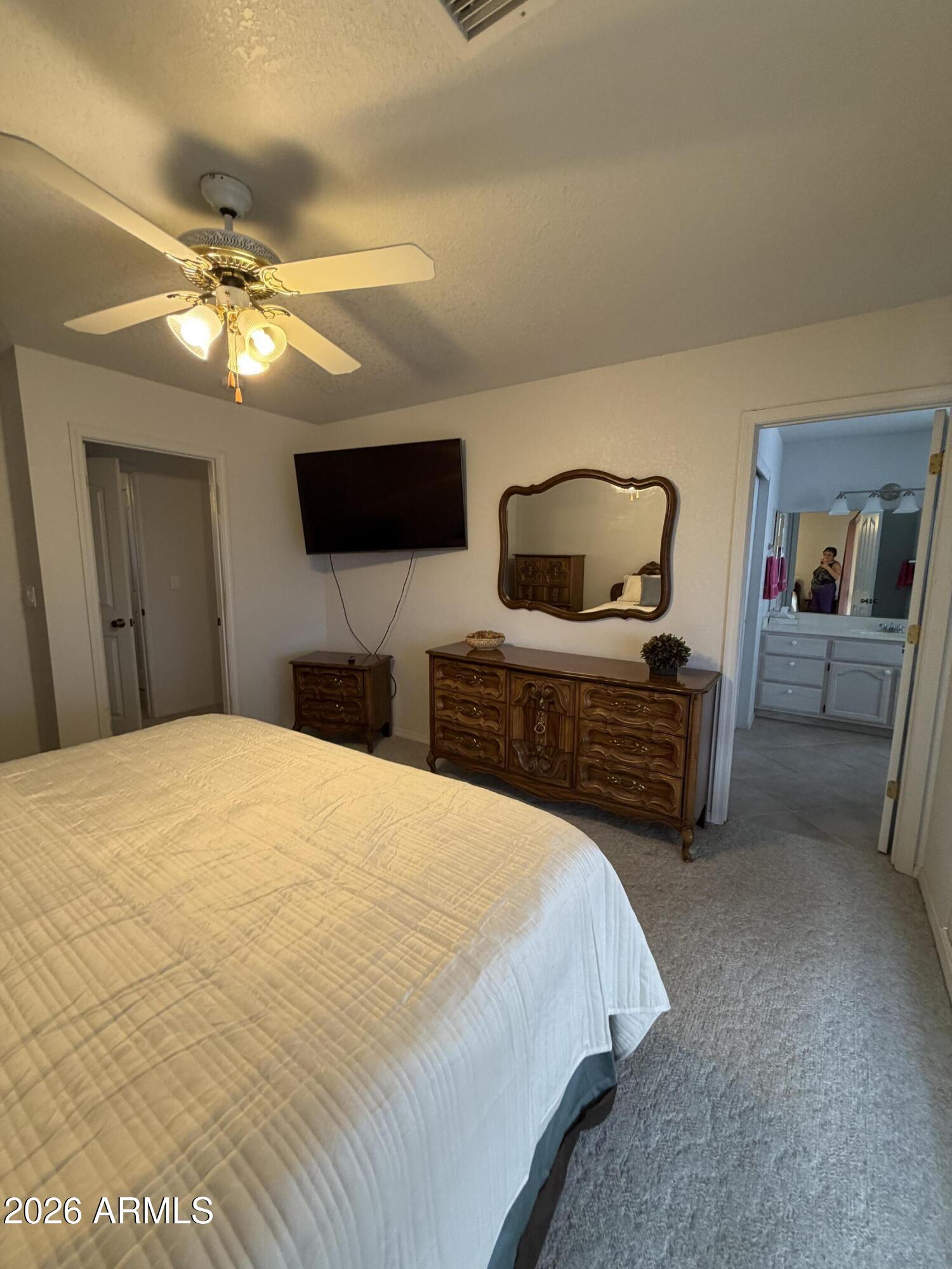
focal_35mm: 14
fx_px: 513
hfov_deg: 85.7
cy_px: 634
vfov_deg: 102.1
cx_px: 476
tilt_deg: -7.6
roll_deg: -0.9
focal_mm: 2.22
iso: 250
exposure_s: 1/60
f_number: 2.2
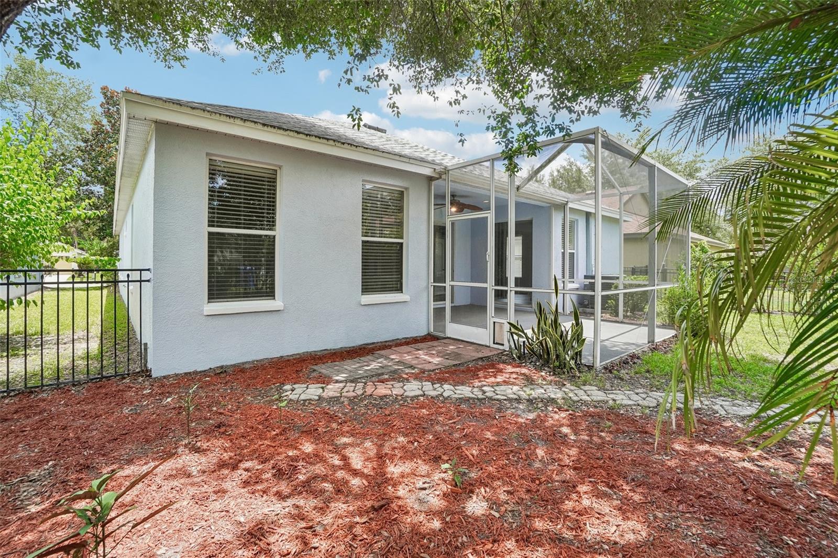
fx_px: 349
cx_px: 419
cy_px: 279
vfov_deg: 77.3
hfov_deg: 100.4
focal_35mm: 15
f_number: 8
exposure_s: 1/45
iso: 100
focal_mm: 10
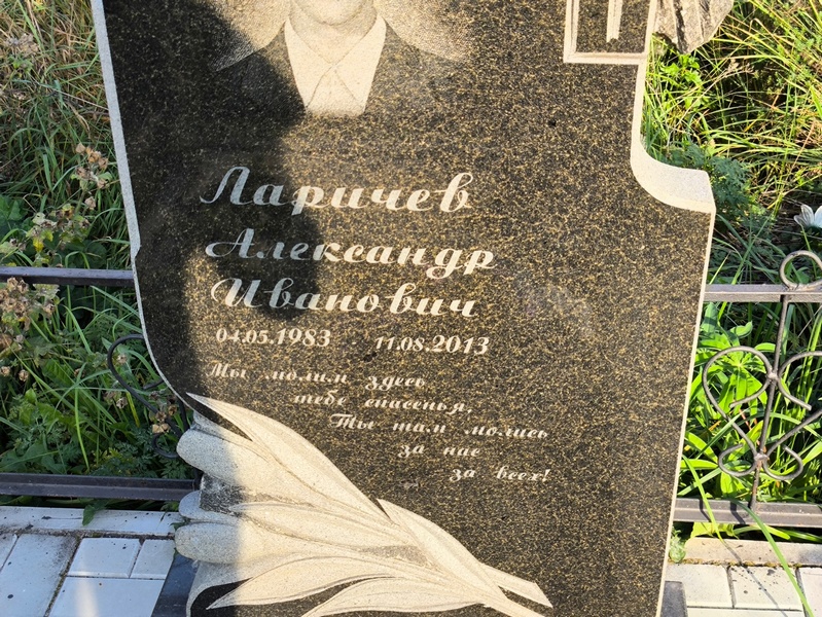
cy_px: 308
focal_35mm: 50
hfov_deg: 38.2
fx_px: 1188
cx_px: 411
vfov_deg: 29.1
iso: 50
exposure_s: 1/328
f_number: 1.7
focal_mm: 4.71
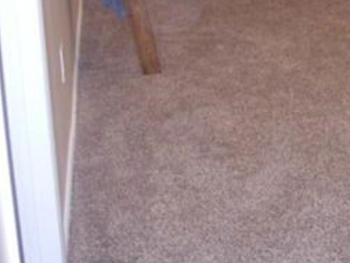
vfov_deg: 15.0
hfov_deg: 19.3
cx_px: 411
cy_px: -32
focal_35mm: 96
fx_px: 971
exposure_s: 1/40
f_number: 3.3
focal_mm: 6.3
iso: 320
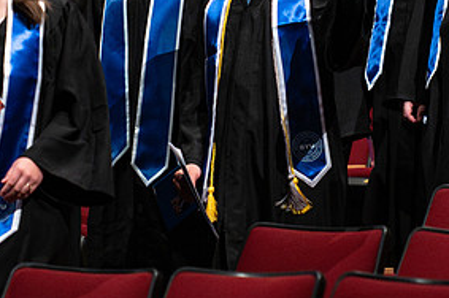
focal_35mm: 318
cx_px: 258
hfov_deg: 6.5
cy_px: -24
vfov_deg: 4.3
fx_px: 3962
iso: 2500
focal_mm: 125
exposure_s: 1/250
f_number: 2.8
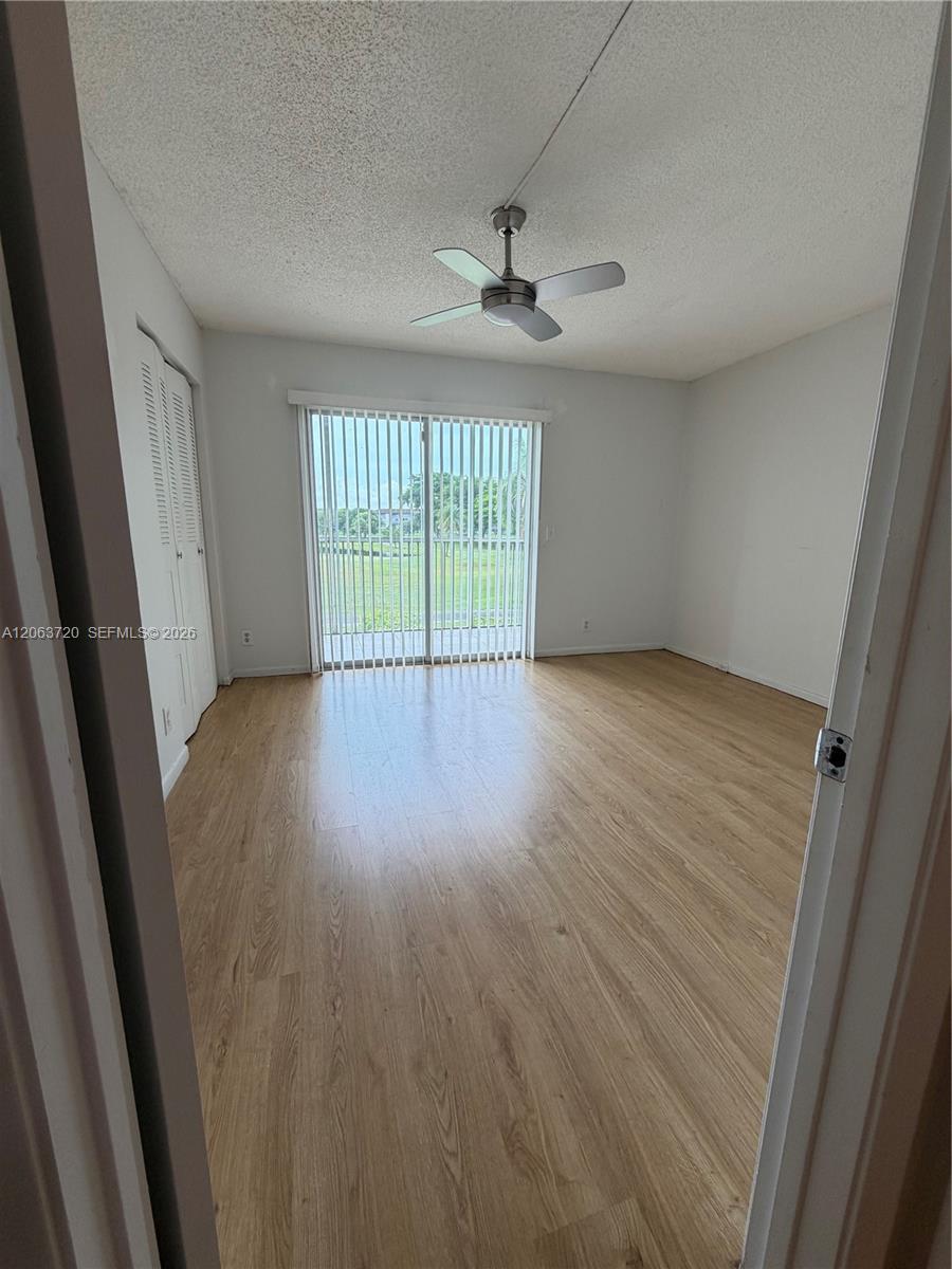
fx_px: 513
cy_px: 634
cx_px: 476
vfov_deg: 102.1
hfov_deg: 85.7
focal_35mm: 14
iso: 80
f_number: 2.2
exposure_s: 1/120
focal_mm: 2.22
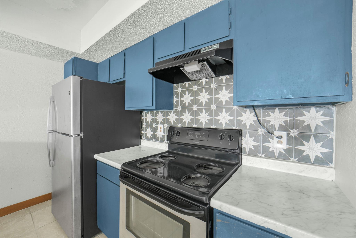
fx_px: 138
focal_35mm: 14
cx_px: 178
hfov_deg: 104.2
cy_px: 119
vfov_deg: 81.2
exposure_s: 1/1.25
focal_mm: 14
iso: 500
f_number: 11
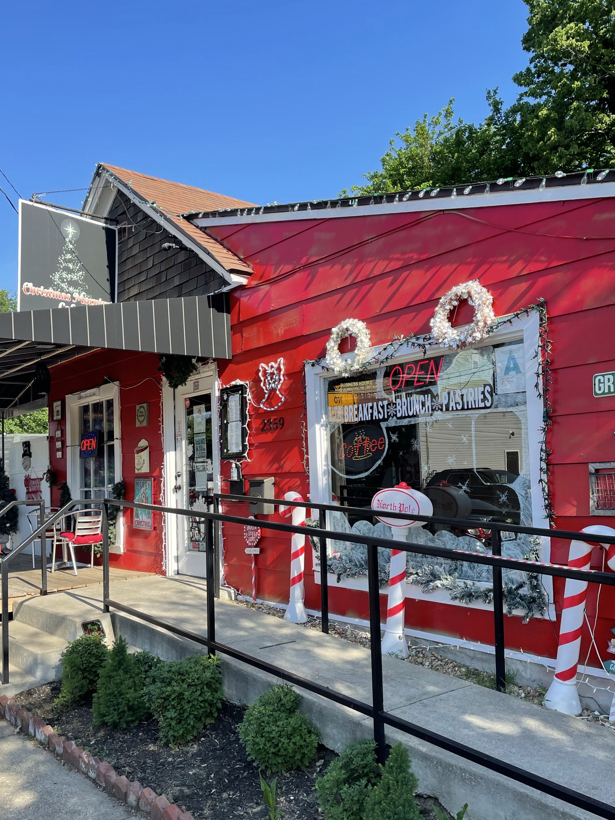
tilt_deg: +2.1
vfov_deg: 59.8
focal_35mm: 30
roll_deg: +2.1
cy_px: 460
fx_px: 711
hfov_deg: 46.7
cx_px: 274
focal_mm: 4.2
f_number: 1.6
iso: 32
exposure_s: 1/1366
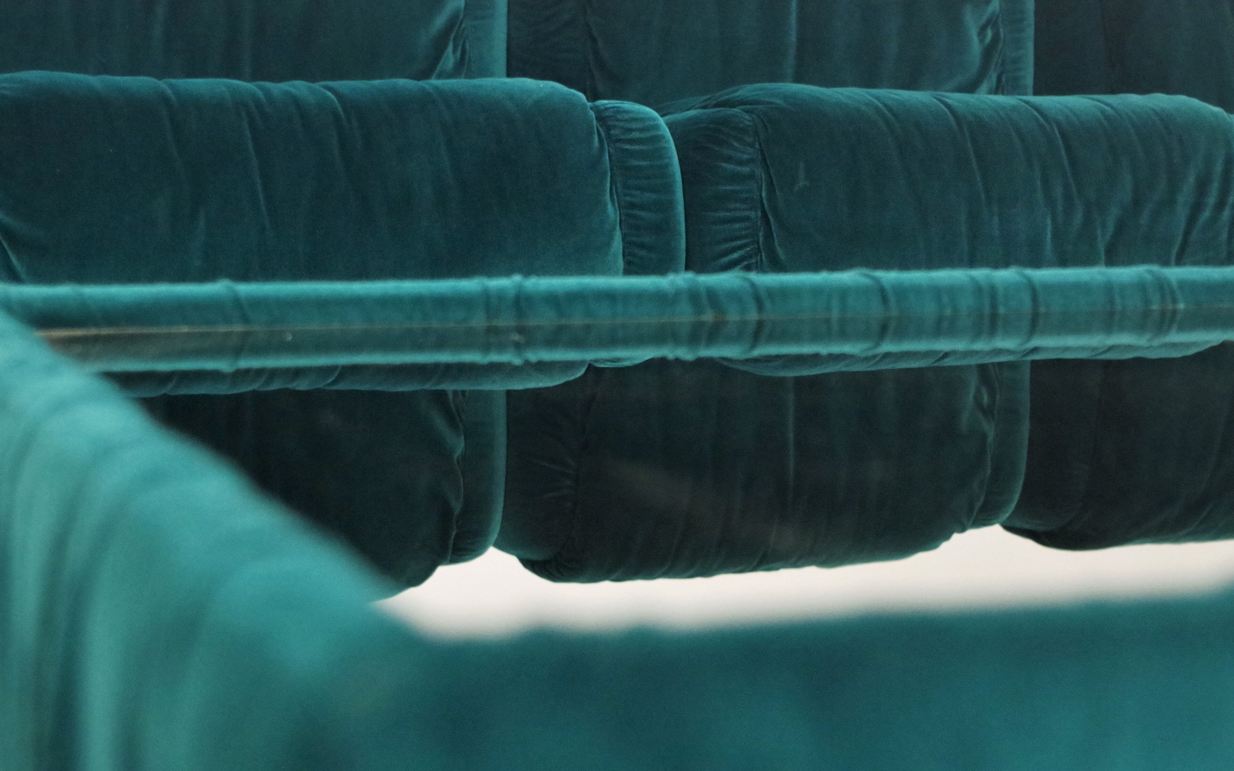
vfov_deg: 18.8
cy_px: 273
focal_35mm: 69
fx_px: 2321
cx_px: 760
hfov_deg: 29.7
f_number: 4
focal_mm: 28.13
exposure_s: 1/60
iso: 1600
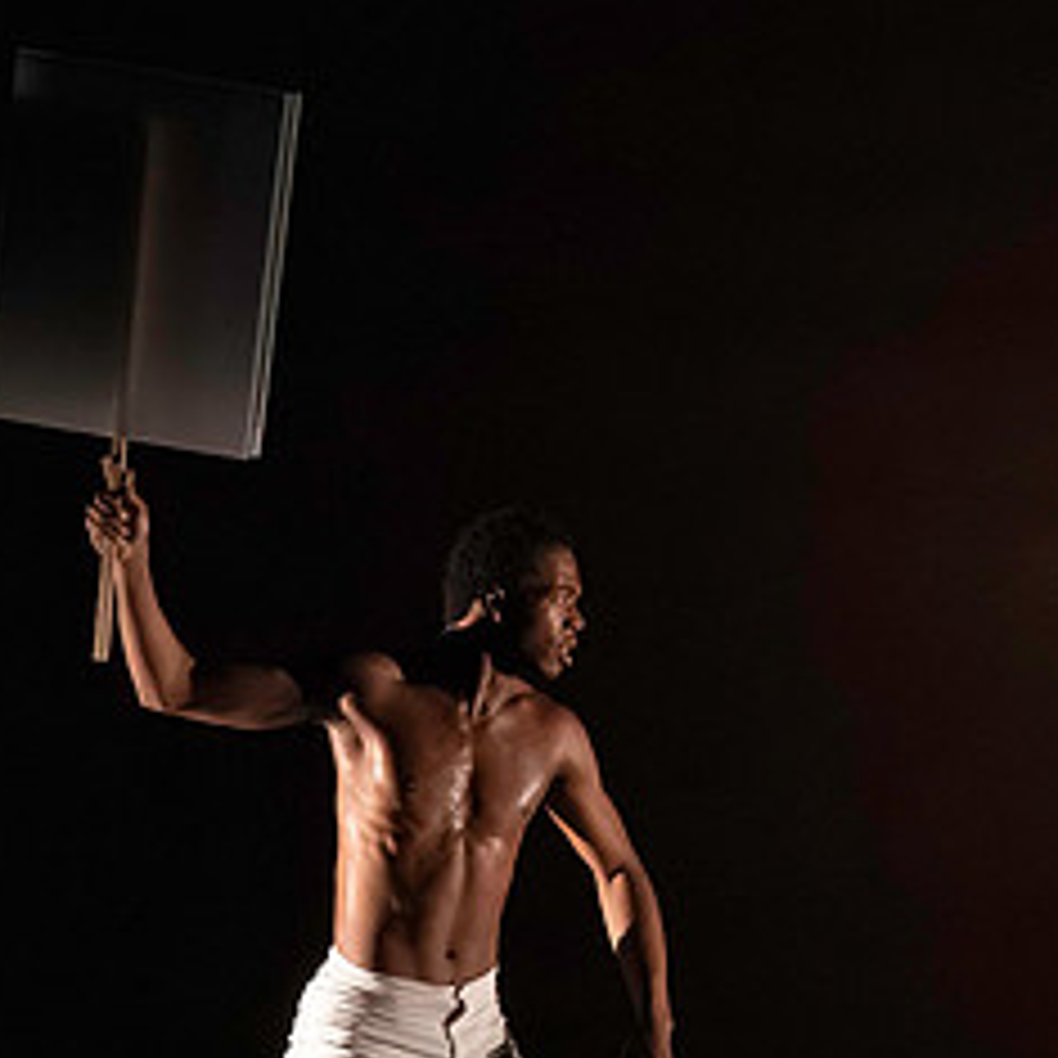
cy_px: 535
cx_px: 167
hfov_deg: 3.1
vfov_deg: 3.1
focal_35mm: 562
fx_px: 19433
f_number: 14
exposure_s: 1/400
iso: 20000
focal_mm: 200
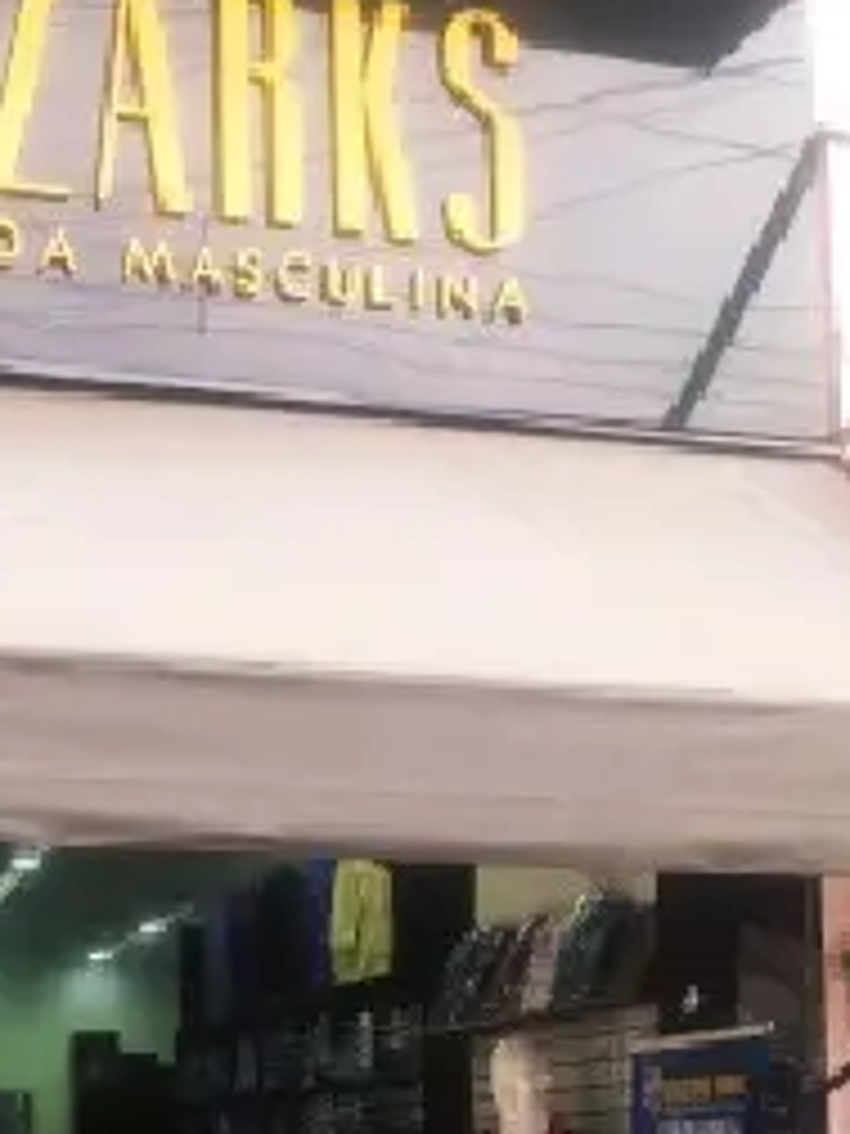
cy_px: 1112
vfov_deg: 29.3
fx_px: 2030
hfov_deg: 22.5
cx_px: -54
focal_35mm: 62
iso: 112
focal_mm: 4.77
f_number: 1.75
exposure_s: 1/167
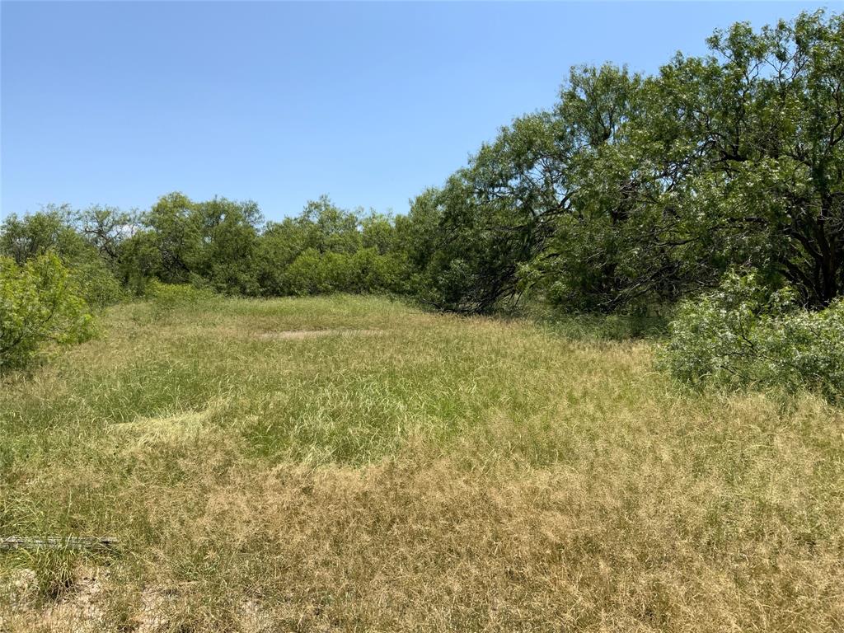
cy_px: 316
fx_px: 707
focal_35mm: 29
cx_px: 422
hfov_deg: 61.7
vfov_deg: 48.2
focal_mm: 3
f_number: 1.8
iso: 16
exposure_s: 1/1912
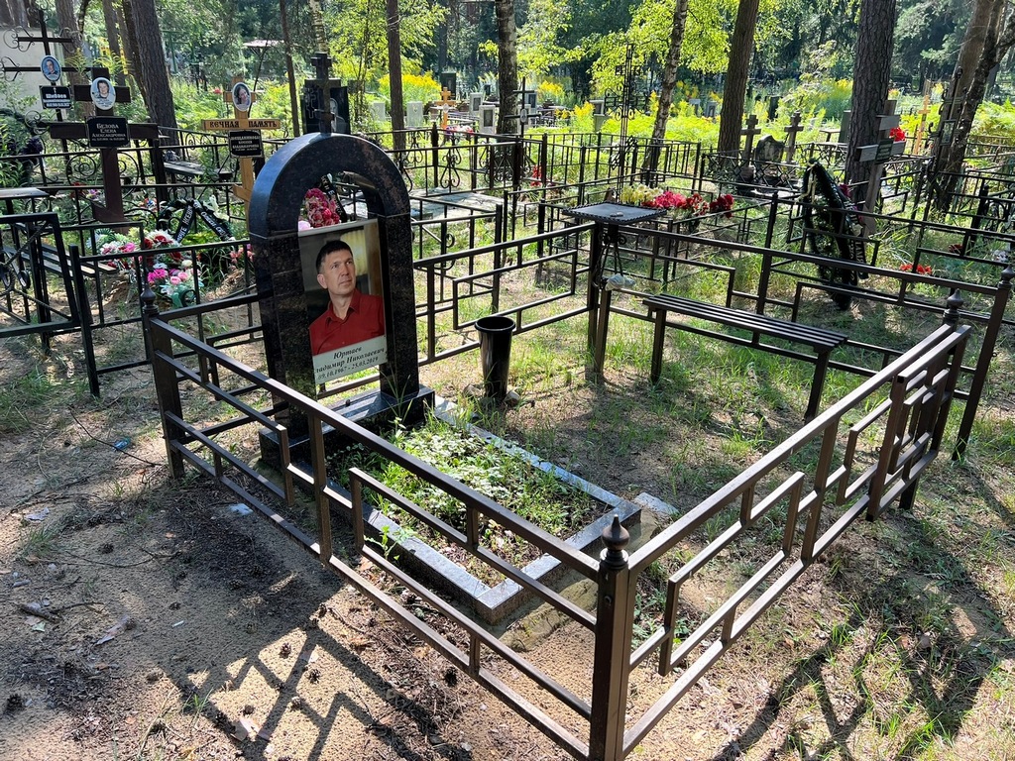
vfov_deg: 53.1
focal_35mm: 26
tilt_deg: -14.7
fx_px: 762
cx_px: 508
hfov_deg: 67.3
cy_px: 380
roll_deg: -1.5
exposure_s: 1/502
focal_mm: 5.7
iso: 50
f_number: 1.5
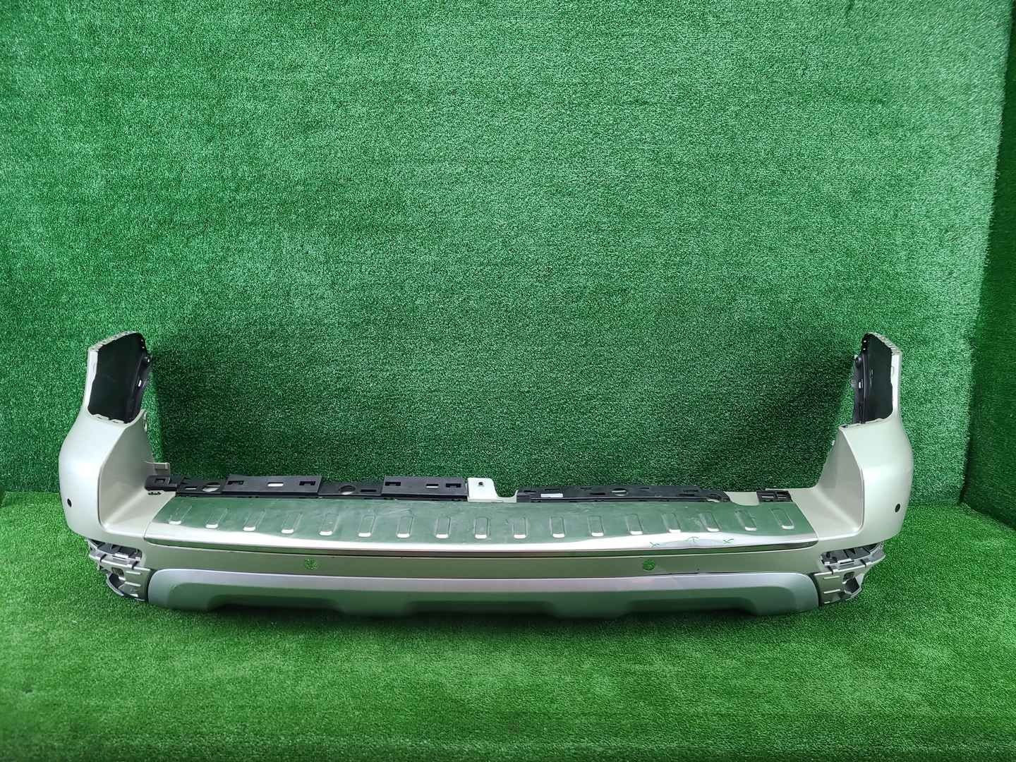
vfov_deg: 53.1
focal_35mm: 26
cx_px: 508
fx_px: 763
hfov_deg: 67.3
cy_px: 381
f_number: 1.8
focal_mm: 5.4
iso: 154
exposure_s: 1/50
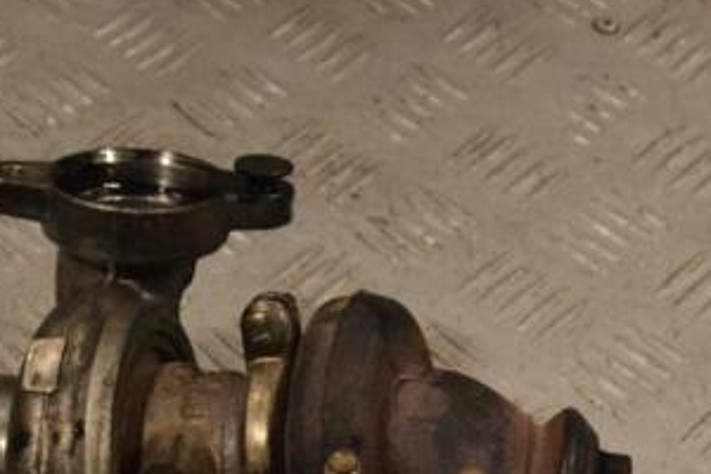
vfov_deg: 14.1
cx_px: 164
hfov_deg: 21.0
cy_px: 441
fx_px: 1896
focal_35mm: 96
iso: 3200
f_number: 11
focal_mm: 32
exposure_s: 1/500
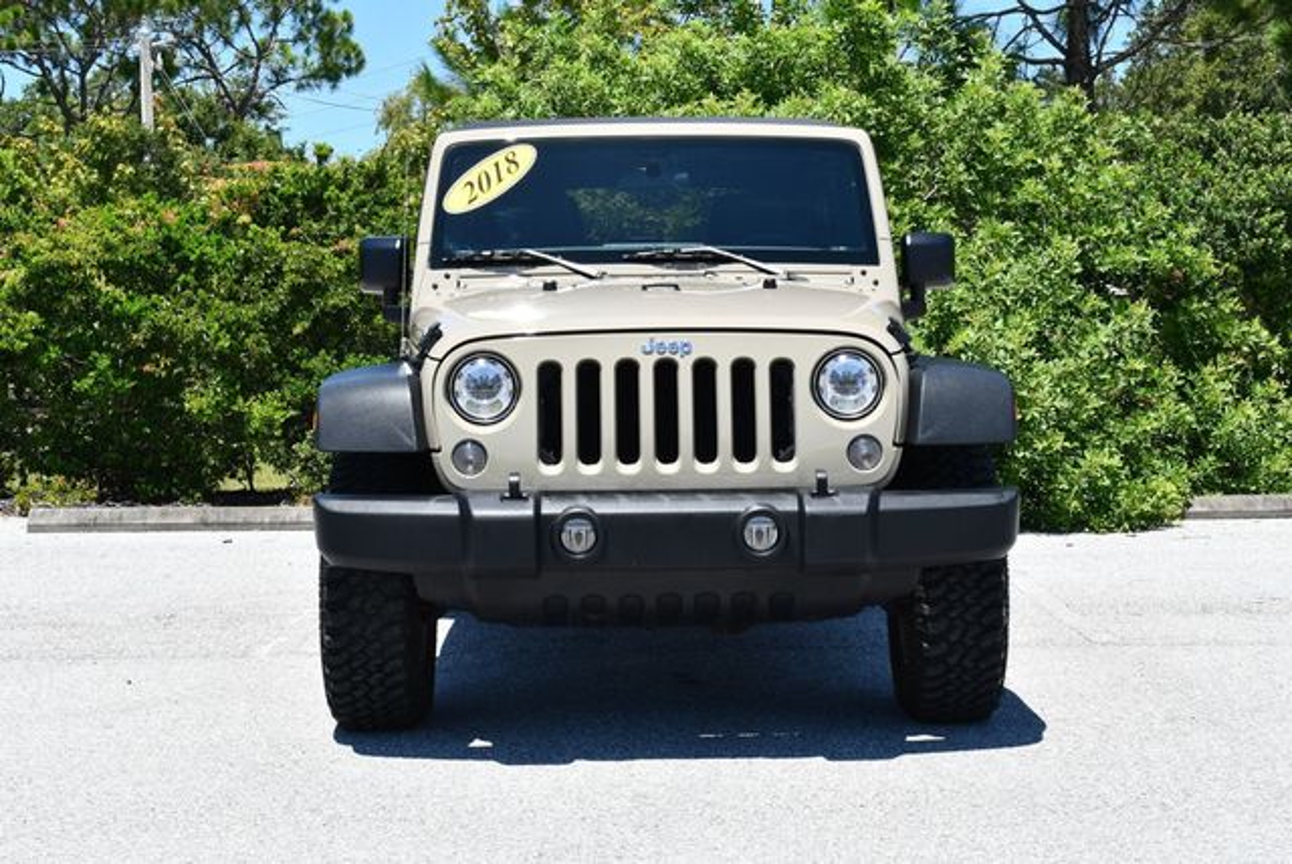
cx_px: 646
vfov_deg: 21.3
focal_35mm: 64
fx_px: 2299
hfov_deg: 31.4
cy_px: 432
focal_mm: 32
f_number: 8
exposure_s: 1/250
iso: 140
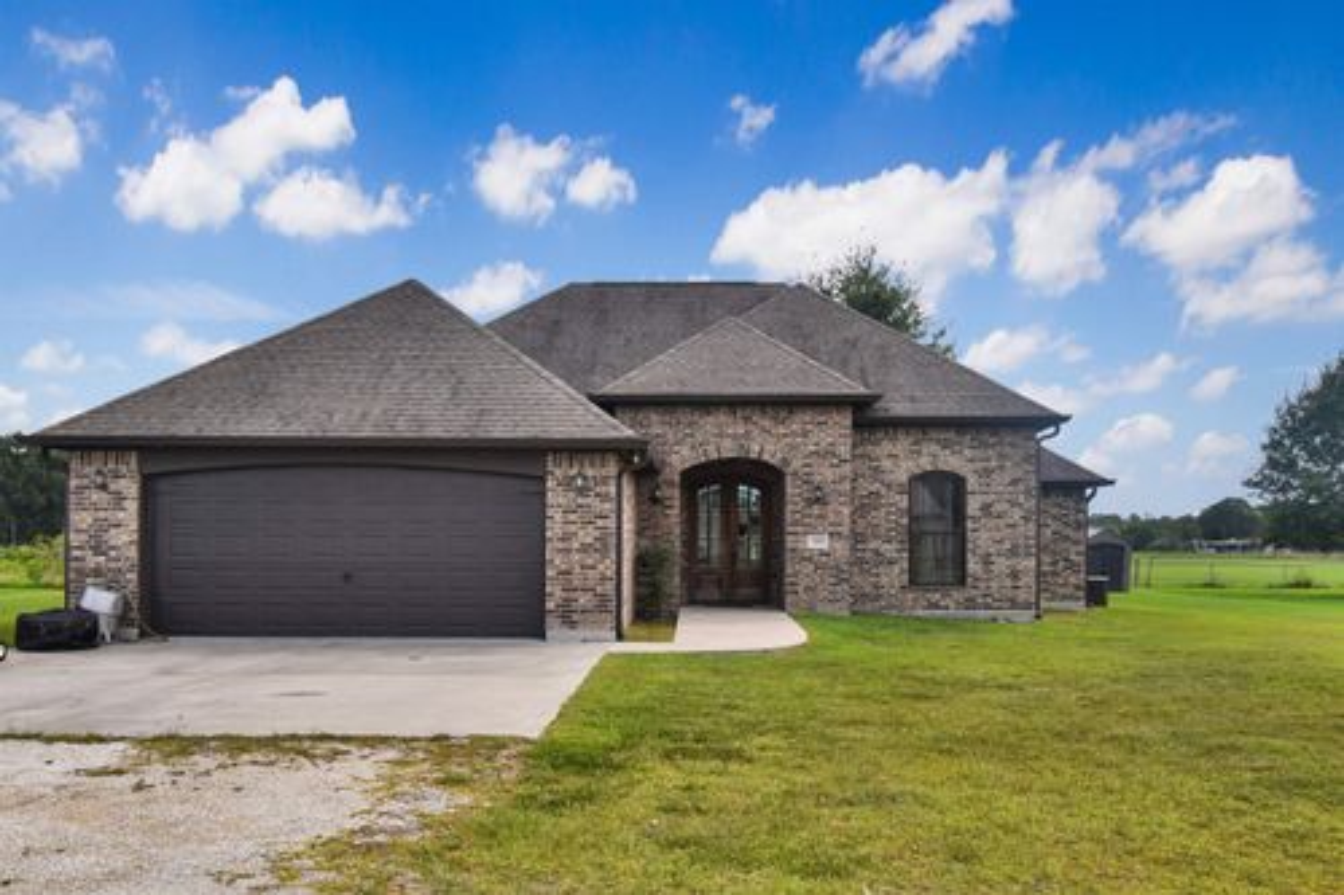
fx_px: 1120
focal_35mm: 30
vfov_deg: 43.6
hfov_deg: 61.9
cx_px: 672
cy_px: 448
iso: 100
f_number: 11
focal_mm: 20
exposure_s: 1/200
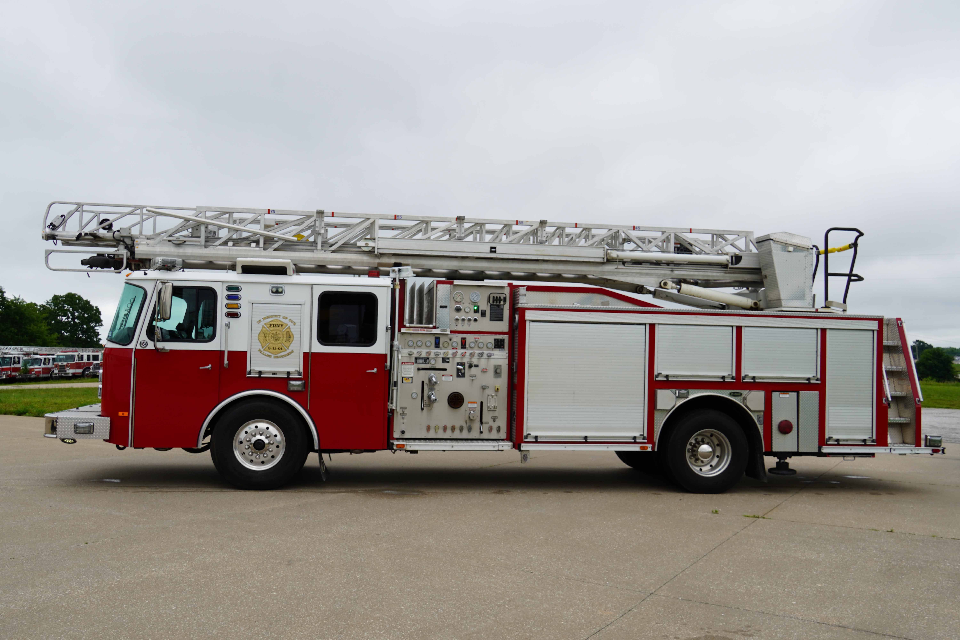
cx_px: 480
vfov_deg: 41.7
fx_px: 840
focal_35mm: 32
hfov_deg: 59.5
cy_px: 320
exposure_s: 1/125
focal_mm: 21
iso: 100
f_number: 8
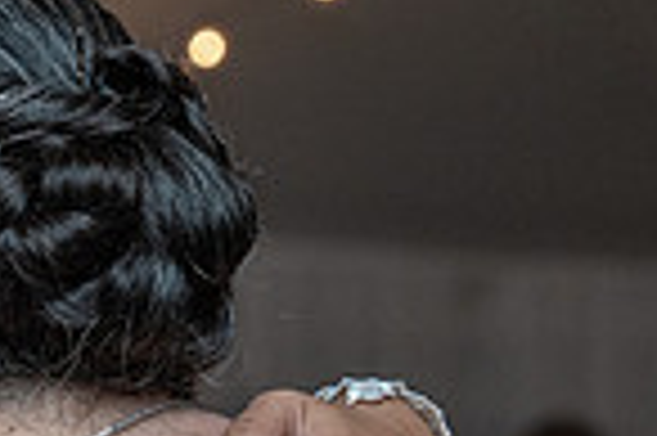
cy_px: 641
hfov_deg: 6.6
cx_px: -344
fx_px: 5615
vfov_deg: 4.4
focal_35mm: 308
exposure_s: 1/200
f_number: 4
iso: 2000
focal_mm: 70
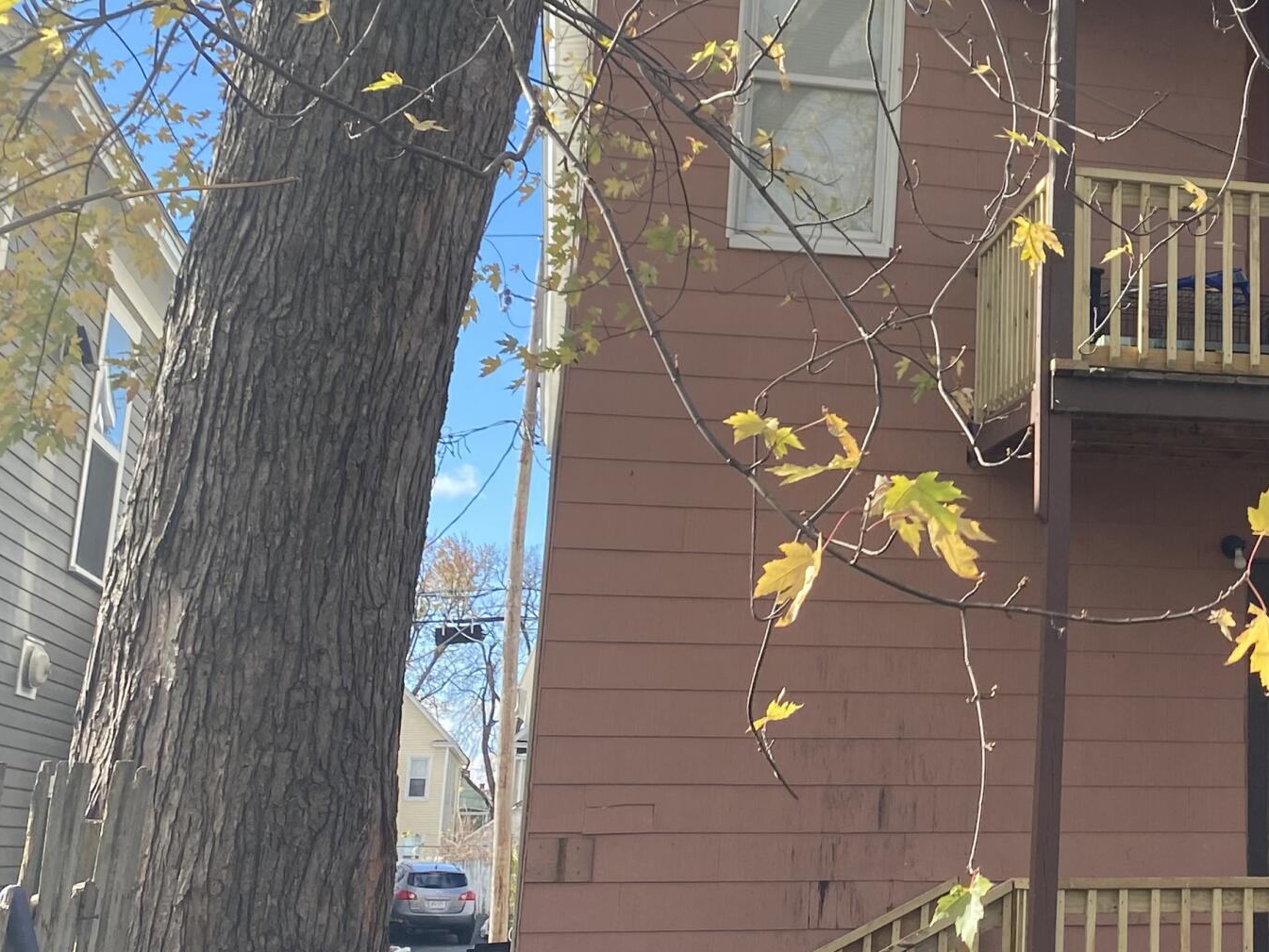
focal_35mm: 58
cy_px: 269
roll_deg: +0.5
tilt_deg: +15.1
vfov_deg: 25.0
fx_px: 2126
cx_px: 1232
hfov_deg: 31.1
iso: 32
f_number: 1.8
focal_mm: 4.25
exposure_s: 1/1063
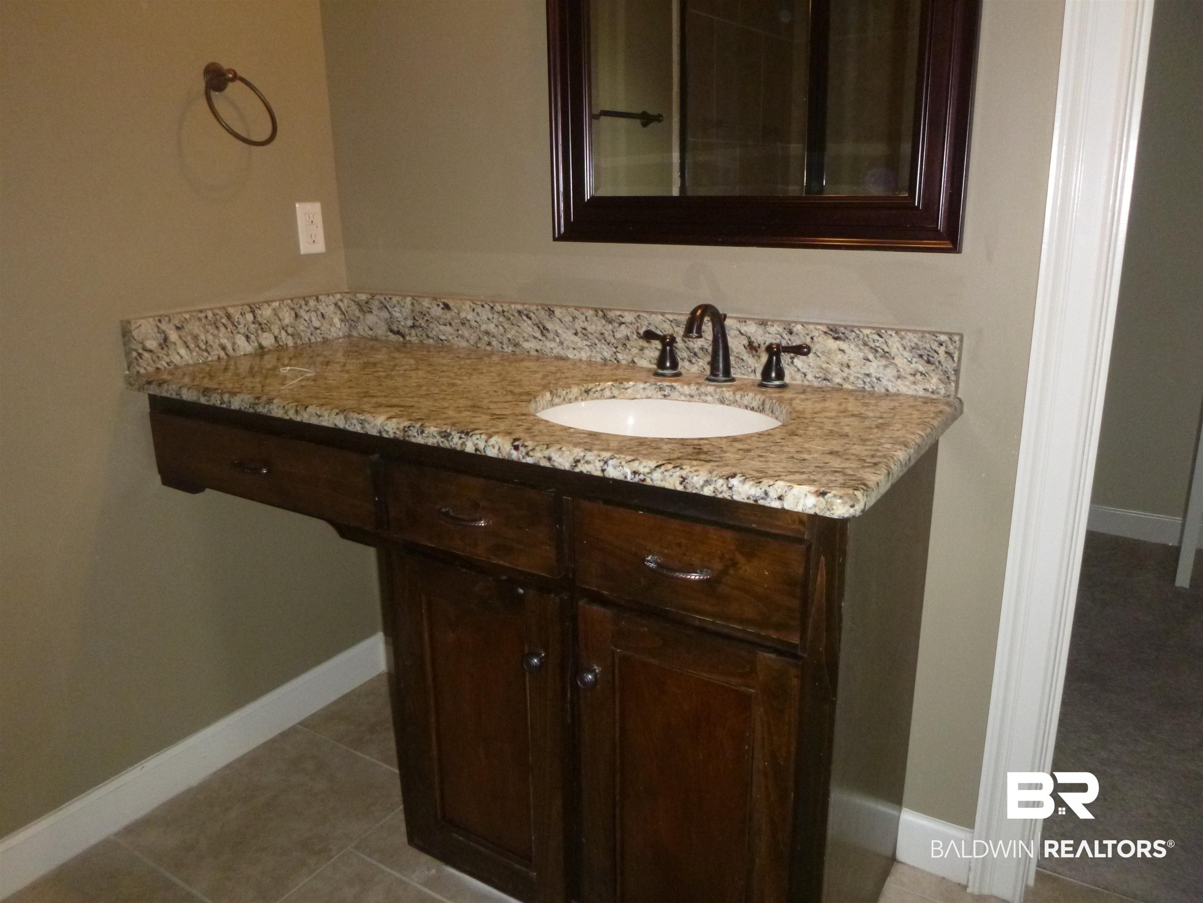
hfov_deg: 69.4
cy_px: 452
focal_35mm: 25
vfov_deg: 54.9
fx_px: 869
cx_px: 602
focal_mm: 4.5
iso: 400
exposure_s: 1/60
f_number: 3.9
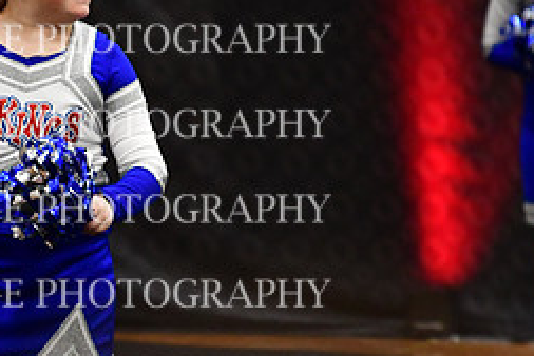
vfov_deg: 2.0
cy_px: 81
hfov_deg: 3.0
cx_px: 25
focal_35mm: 689
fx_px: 10226
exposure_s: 1/800
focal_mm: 200
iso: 4000
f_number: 2.8
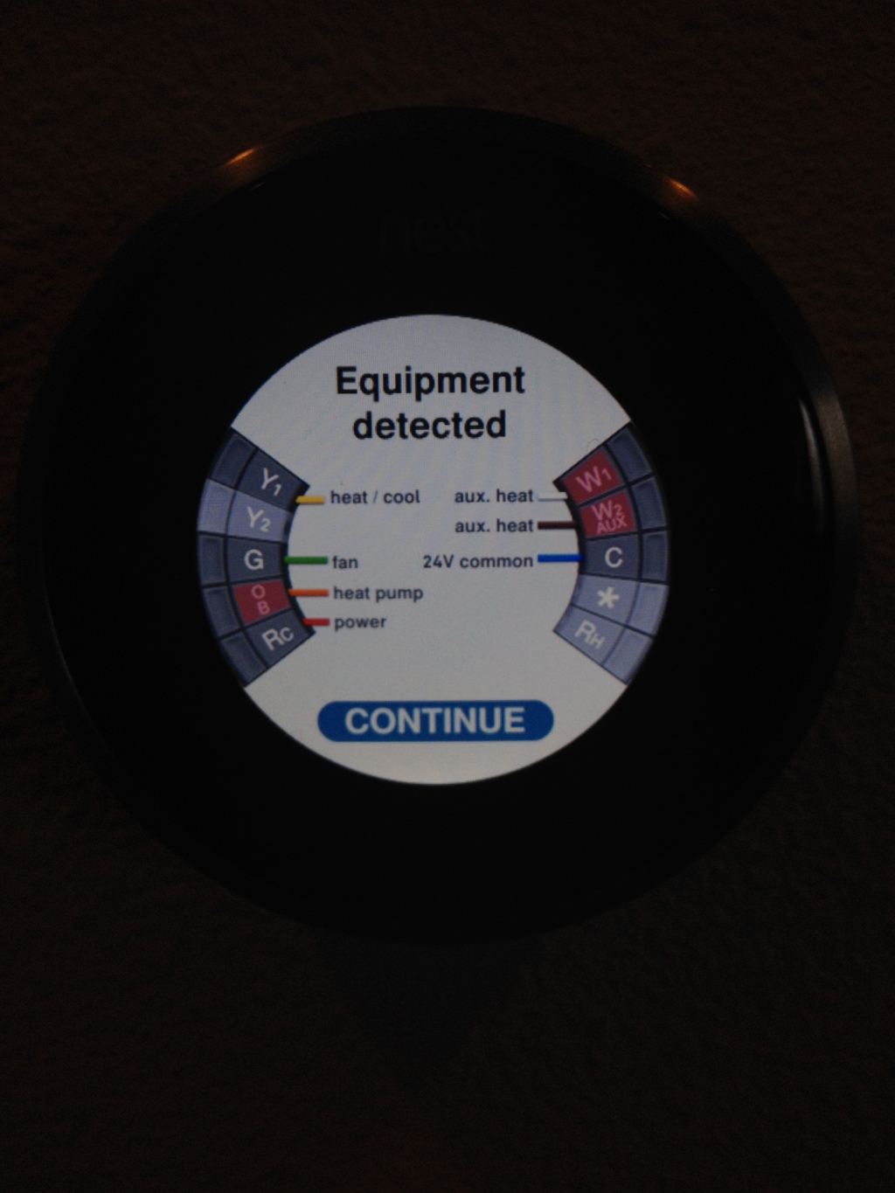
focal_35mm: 35
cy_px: 596
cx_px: 448
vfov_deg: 52.6
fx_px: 1206
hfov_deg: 40.7
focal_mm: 4.28
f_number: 2.4
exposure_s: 1/132
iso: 50
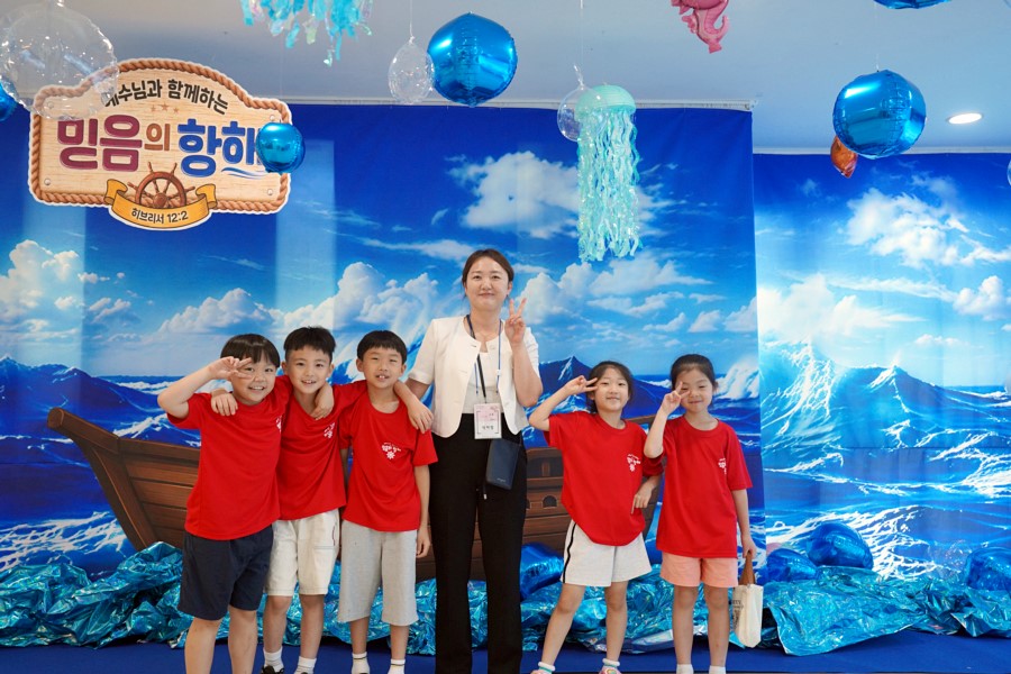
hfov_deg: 54.4
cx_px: 506
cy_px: 337
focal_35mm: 35
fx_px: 983
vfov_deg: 37.9
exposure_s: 1/160
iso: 1000
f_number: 4
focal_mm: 35
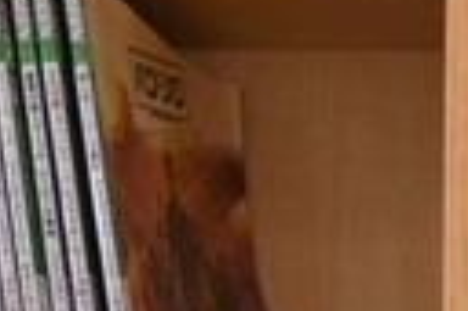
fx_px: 3116
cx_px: 567
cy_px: 371
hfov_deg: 8.5
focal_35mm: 240
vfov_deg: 5.7
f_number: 4
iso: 400
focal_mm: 20
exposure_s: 1/60
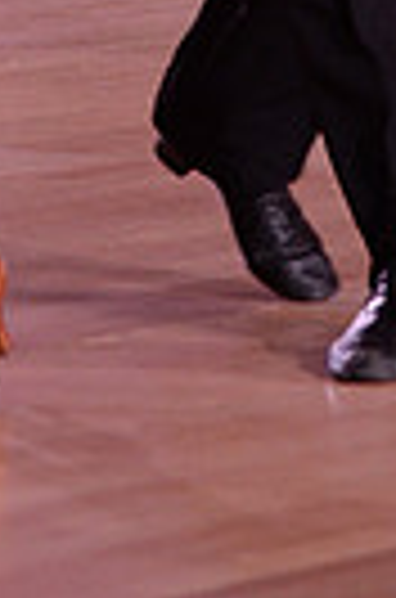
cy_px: -701
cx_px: 146
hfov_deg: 2.6
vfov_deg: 3.9
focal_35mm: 525
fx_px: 8707
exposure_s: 1/250
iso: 2000
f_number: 5.6
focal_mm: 120
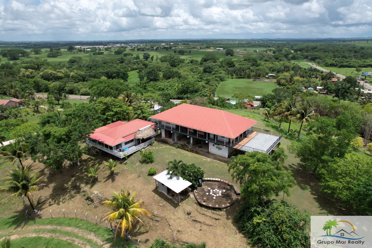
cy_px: 124
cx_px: 186
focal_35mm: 22
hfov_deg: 78.6
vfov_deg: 57.2
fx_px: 227
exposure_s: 1/2000
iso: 100
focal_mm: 8.38
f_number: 2.8
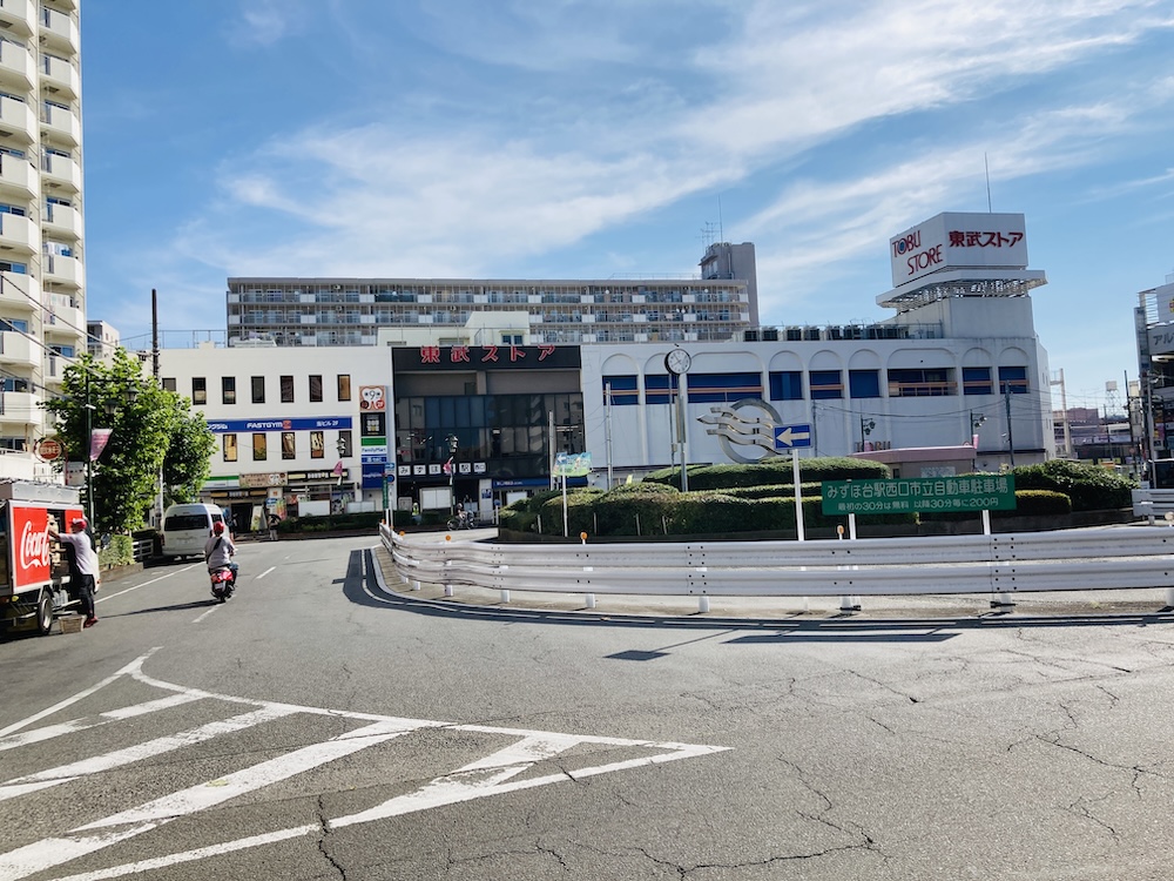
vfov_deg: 49.7
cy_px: 440
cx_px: 587
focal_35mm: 28
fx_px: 950
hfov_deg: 63.4
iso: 20
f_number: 1.8
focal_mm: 3.99
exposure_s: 1/3003
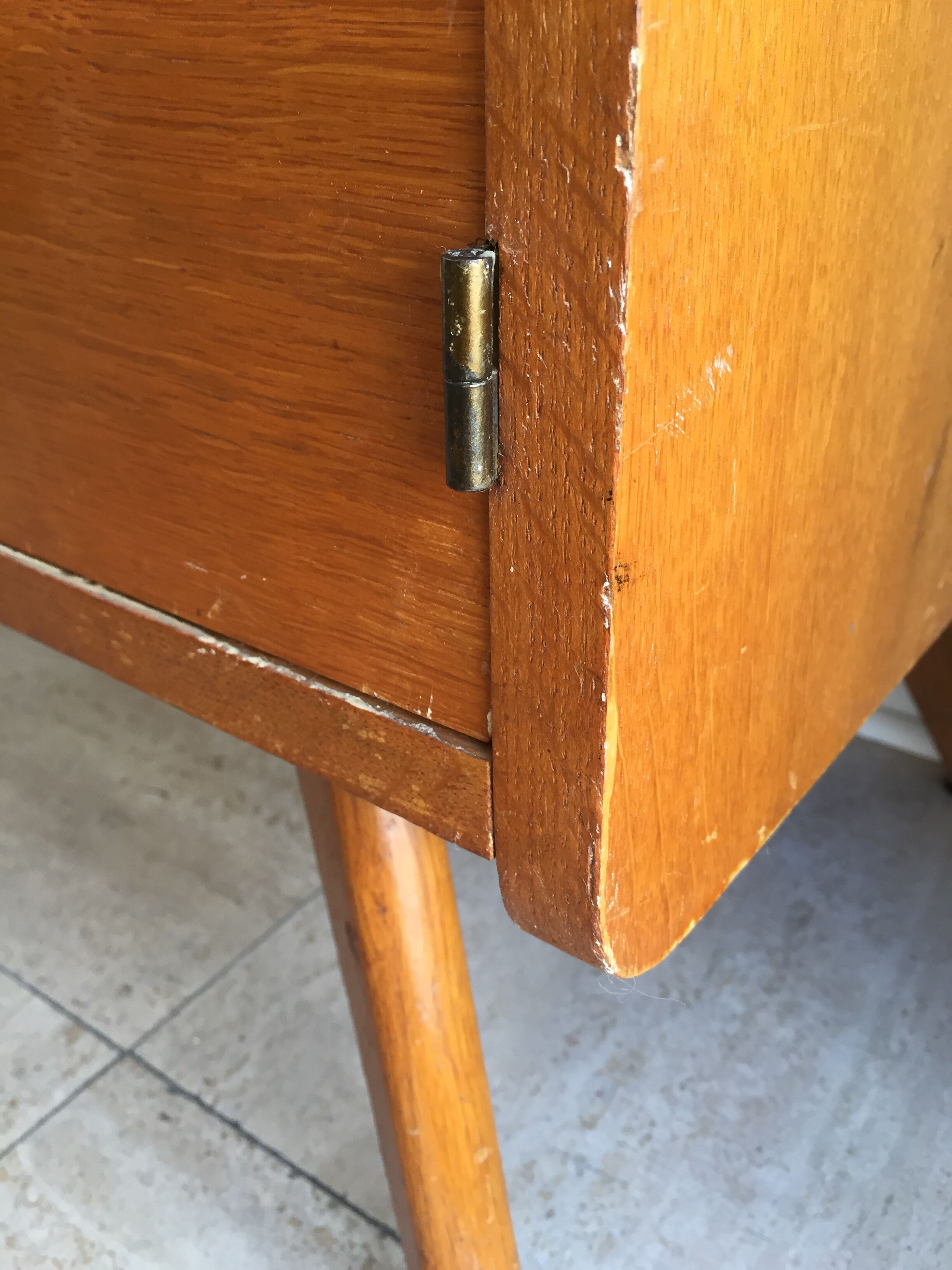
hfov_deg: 48.2
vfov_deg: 61.7
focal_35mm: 29
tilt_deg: -29.1
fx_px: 1063
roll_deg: +0.8
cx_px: 476
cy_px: 635
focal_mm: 4.15
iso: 32
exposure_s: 1/33
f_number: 2.2
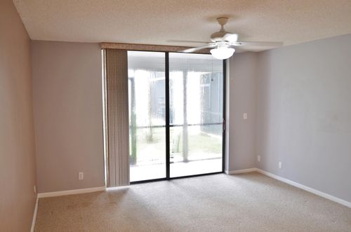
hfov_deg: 62.0
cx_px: 176
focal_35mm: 30
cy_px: 116
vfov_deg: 43.4
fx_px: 292
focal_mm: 20
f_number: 4
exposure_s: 1/60
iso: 720
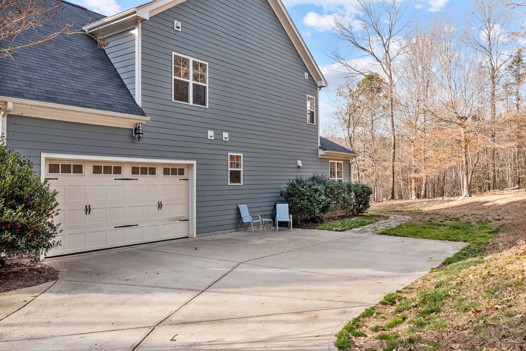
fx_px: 409
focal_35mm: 28
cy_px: 176
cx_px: 263
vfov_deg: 46.4
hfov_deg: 65.5
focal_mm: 10.26
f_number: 5
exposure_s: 1/320
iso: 100
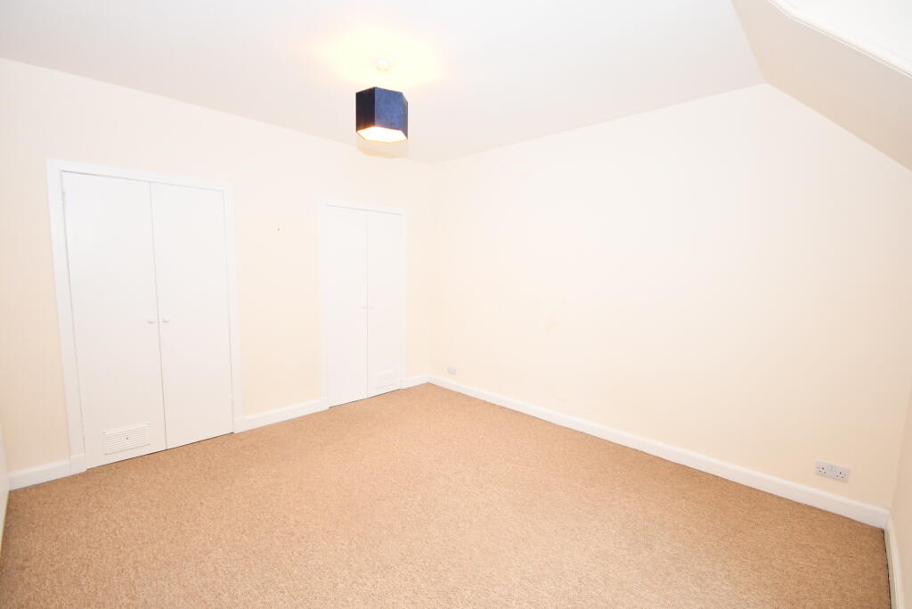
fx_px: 380
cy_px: 304
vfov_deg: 77.3
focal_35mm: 15
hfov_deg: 100.4
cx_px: 456
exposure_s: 1/60
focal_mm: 10
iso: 1100
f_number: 4
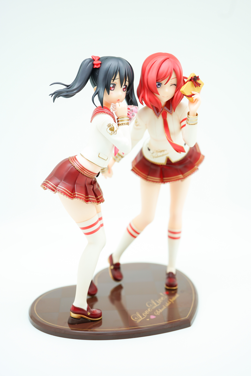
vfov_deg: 39.6
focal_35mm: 50
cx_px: 126
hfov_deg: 27.0
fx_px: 523
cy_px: 188
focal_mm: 50
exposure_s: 1/60
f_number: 5
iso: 160
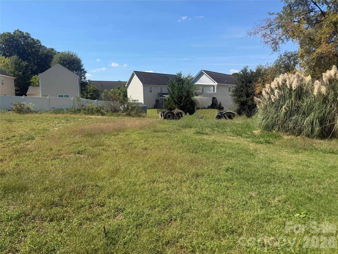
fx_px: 234
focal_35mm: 24
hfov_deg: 71.6
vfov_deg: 56.8
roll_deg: +1.1
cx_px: 169
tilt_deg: -5.3
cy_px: 127
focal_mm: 6.76
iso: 80
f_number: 1.78
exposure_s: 1/3759
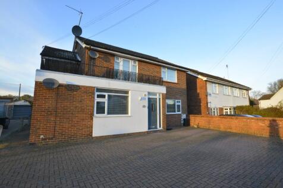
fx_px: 130
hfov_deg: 95.0
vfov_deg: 72.0
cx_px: 142
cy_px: 94
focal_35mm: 16
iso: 250
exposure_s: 1/60
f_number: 8
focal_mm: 11
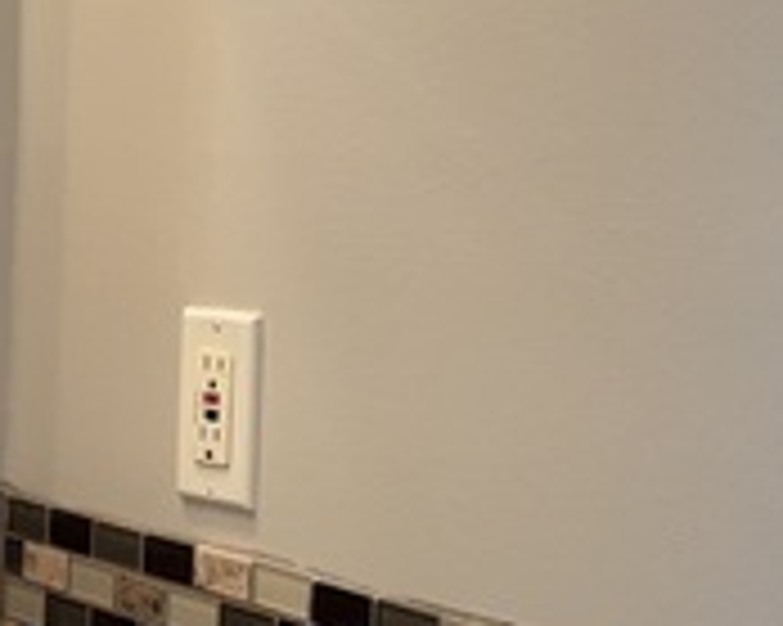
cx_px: 326
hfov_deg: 21.3
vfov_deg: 17.1
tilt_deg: -2.0
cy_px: 275
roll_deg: -1.8
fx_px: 2084
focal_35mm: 90
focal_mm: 6.76
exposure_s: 1/120
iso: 200
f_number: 1.78
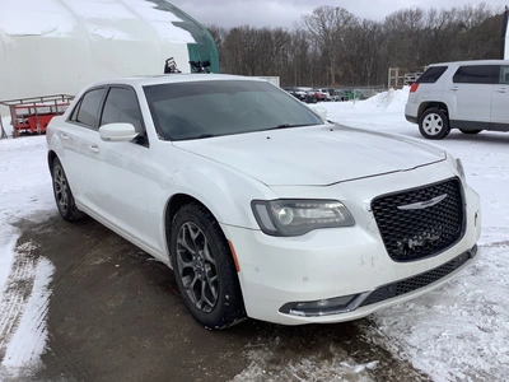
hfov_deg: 58.4
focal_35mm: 31
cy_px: 191
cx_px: 254
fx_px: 456
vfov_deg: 45.4
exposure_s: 1/2203
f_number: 2.4
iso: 25
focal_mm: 3.3
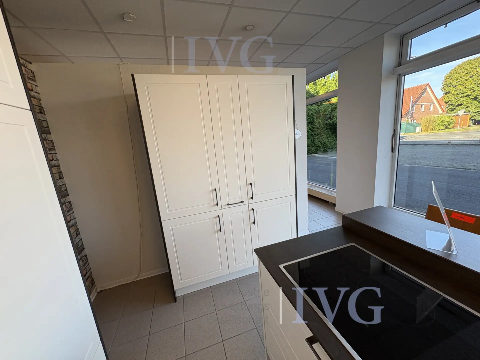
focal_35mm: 14
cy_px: 180
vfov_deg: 85.7
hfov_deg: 102.1
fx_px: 194
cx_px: 240
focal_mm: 2.22
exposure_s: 1/100
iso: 40
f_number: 2.2
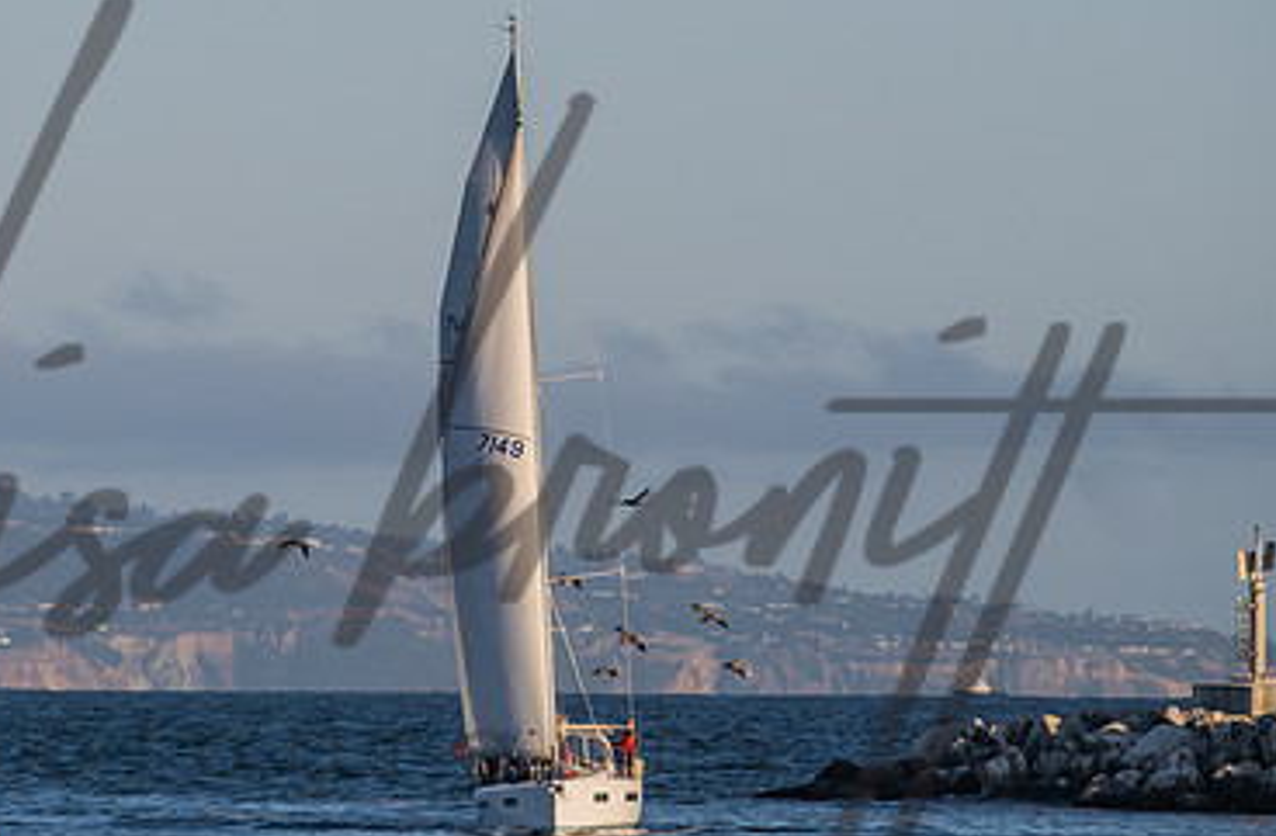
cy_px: 324
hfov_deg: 4.6
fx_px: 15722
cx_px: 360
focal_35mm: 446
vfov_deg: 3.0
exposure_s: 1/1600
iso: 320
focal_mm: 200
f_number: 6.3
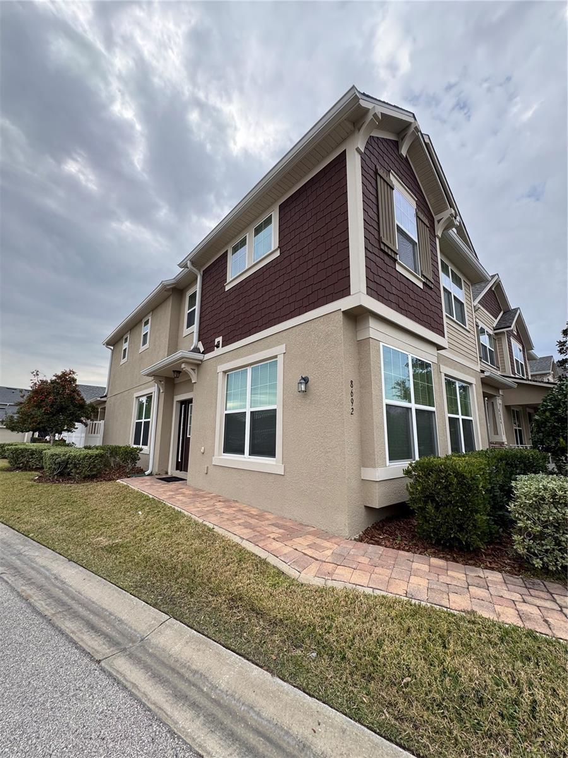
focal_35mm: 14
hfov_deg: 85.7
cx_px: 284
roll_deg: +0.0
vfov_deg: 102.1
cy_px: 379
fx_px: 306
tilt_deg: +10.4
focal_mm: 2.22
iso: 40
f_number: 2.2
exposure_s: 1/256
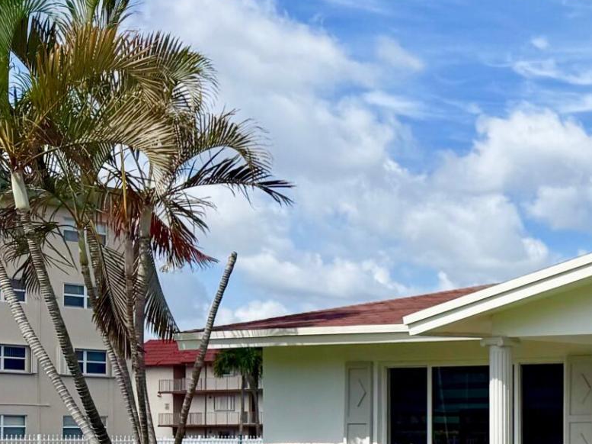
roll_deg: -0.4
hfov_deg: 17.8
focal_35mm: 89
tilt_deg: +0.4
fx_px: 1521
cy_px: 427
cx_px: 1053
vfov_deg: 16.3
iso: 80
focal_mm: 6.76
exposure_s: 1/7353
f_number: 1.78
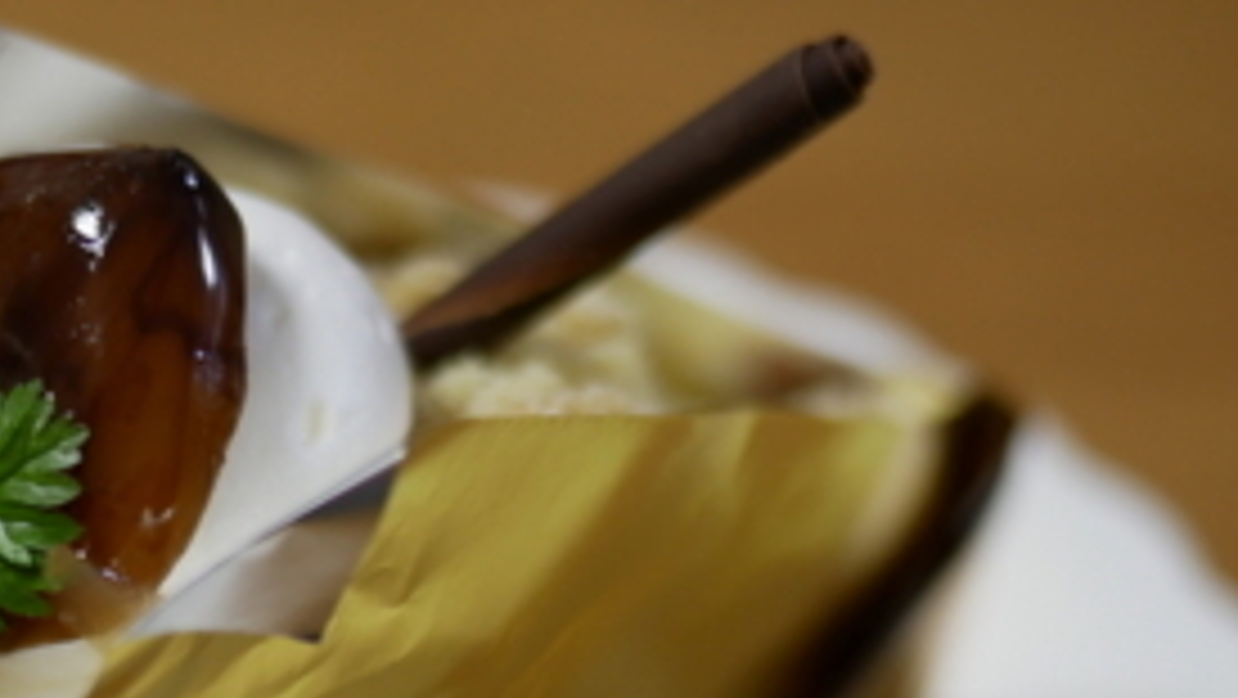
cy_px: 835
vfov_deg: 12.5
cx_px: 392
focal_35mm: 95
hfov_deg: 22.3
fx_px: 3120
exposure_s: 1/60
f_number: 1.7
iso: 200
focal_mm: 20
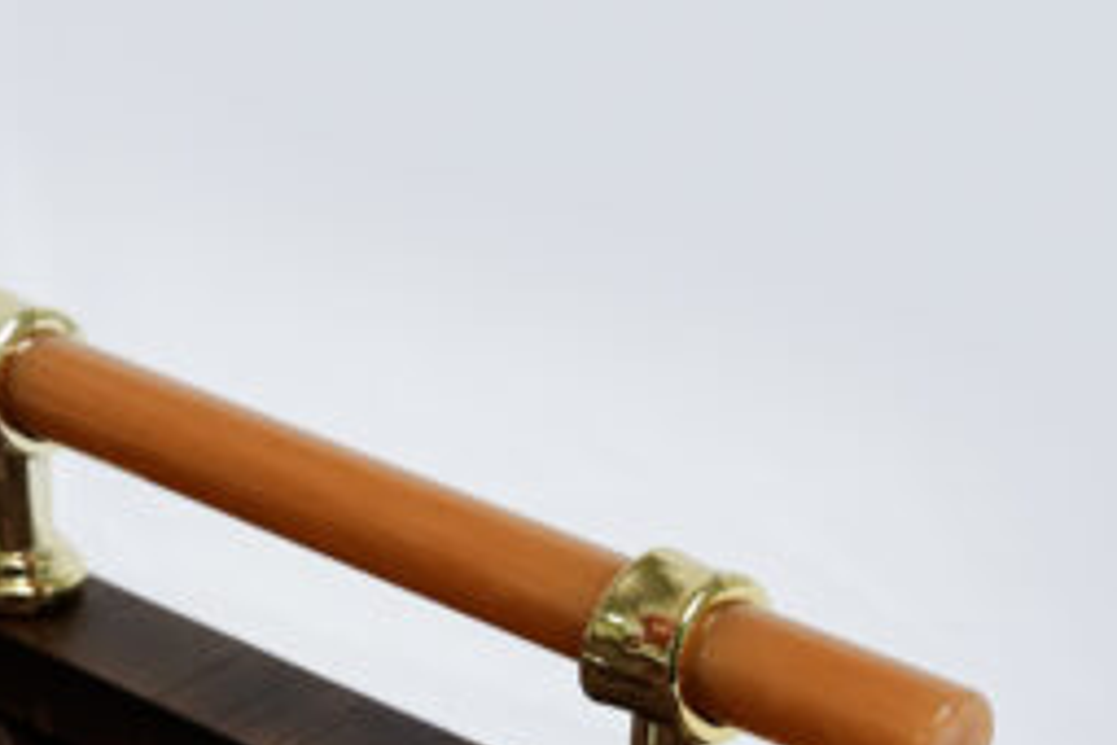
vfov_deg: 11.6
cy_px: 585
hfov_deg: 17.3
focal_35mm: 118
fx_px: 3661
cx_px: 399
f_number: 16
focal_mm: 70
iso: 6400
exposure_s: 1/160
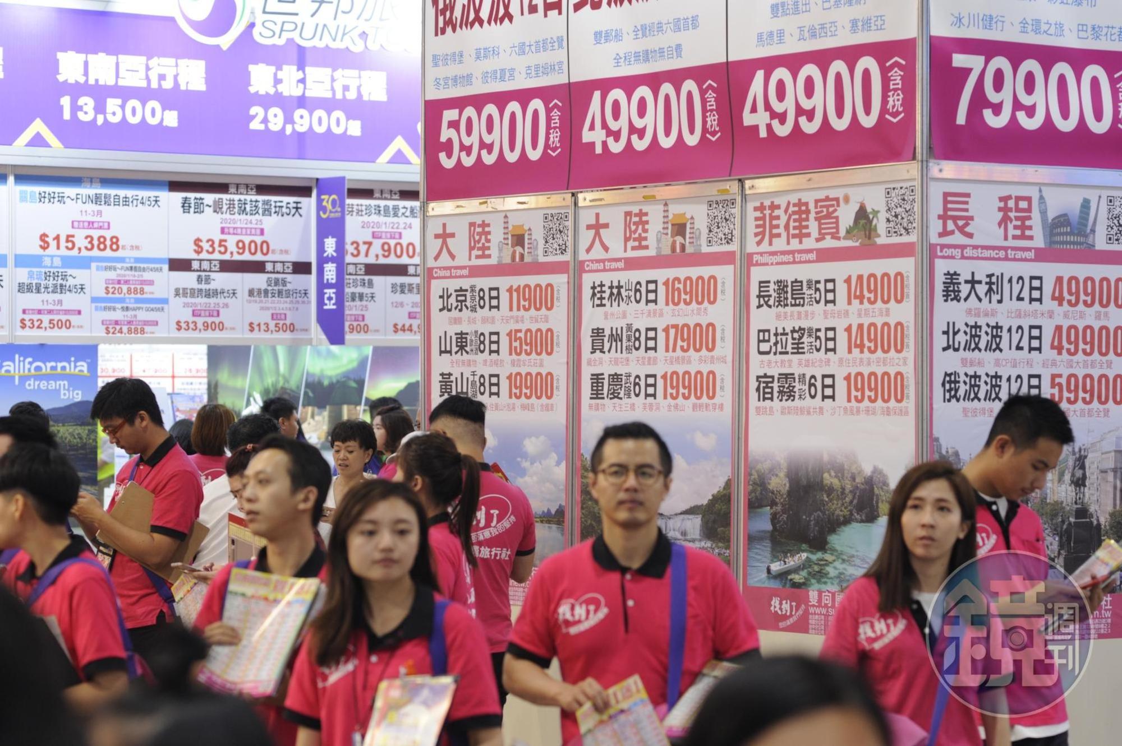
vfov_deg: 13.0
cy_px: 373
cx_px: 561
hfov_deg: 19.5
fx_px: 3270
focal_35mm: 105
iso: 1000
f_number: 4
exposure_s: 1/125
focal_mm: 105
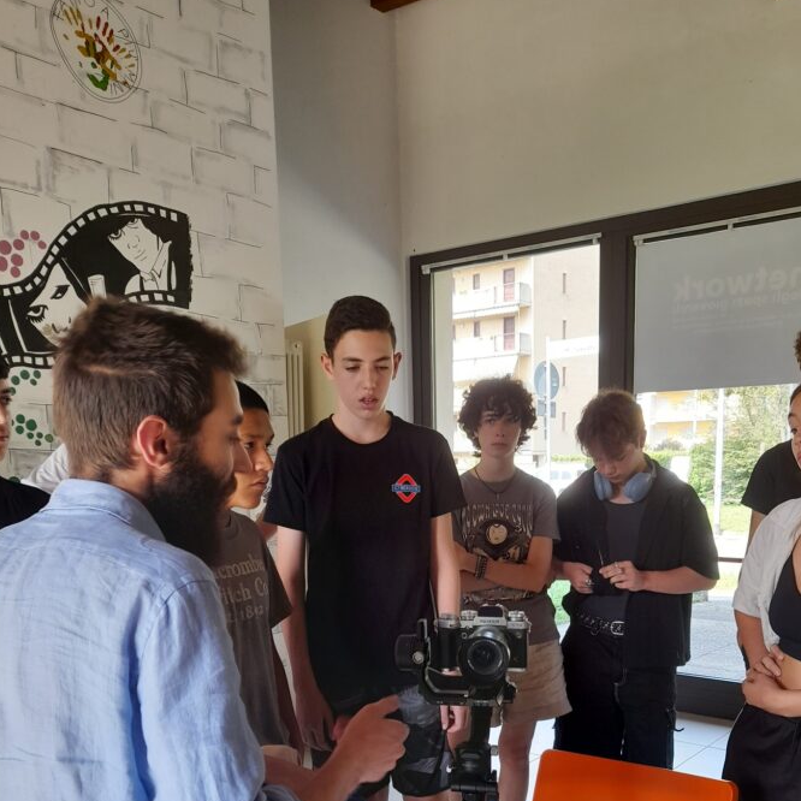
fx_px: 890
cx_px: 456
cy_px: 588
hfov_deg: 48.3
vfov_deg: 46.9
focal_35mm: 34
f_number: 2
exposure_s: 1/50
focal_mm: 4.6
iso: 25
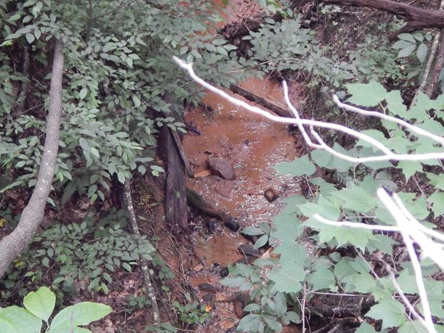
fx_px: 1219
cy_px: 182
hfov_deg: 20.6
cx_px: 180
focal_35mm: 95
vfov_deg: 15.6
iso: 720
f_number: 4.1
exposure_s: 1/30
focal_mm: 12.3
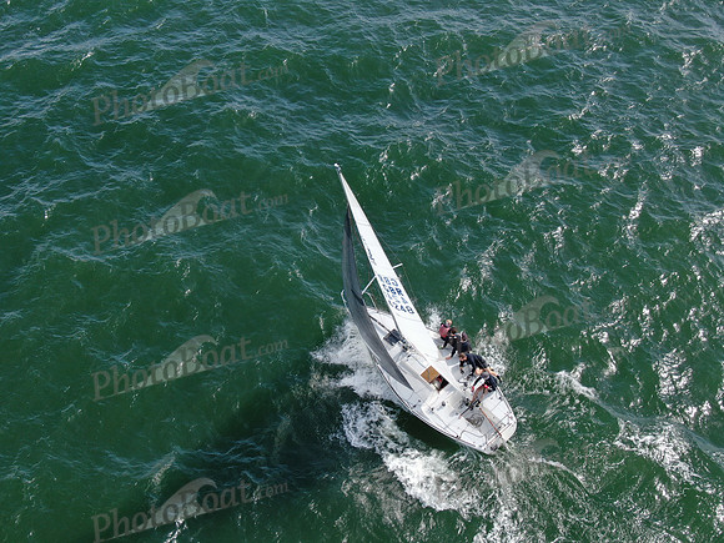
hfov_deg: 39.7
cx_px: 362
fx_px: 1004
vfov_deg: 30.3
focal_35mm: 48
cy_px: 272
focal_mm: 8.6
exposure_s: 1/400
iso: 100
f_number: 3.8
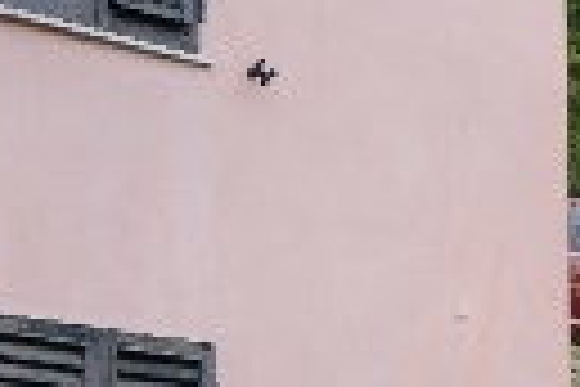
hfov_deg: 10.6
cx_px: 1164
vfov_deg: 7.4
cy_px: 772
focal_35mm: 178
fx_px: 2868
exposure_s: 1/250
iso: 200
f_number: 5.6
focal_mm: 24
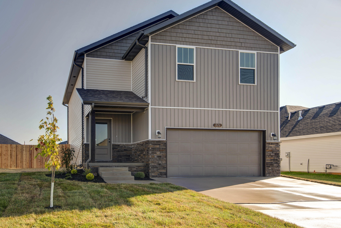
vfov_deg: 51.3
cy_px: 114
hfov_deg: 71.5
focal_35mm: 25
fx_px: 237
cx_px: 170
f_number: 6.3
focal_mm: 25
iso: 100
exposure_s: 1/400
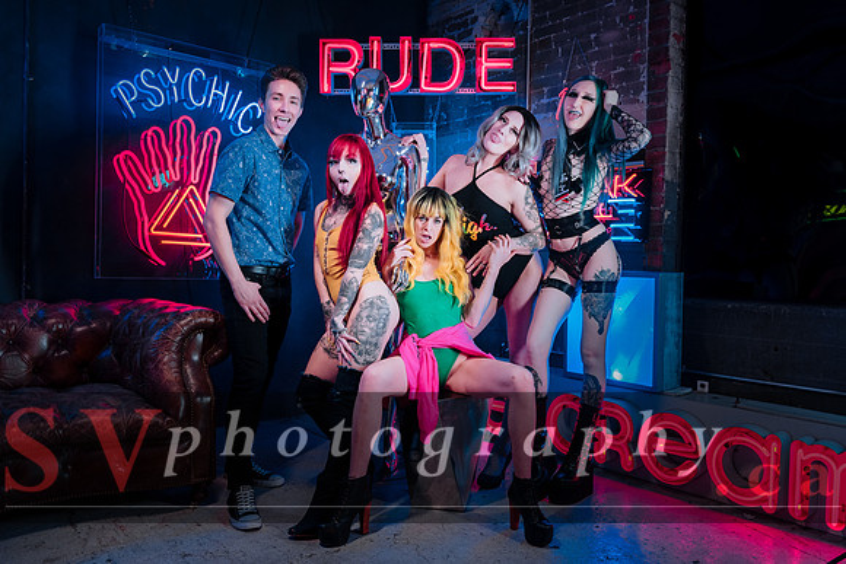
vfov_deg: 43.6
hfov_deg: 61.9
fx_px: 705
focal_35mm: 30
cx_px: 423
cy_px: 282
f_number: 4
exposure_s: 1/60
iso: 400
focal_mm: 30
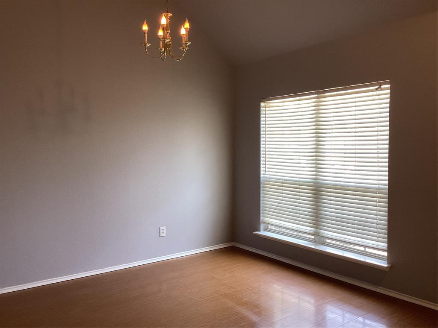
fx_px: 392
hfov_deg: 58.4
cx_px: 219
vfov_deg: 45.4
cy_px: 164
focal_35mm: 31
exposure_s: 1/60
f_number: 2.4
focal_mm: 3.3
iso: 80
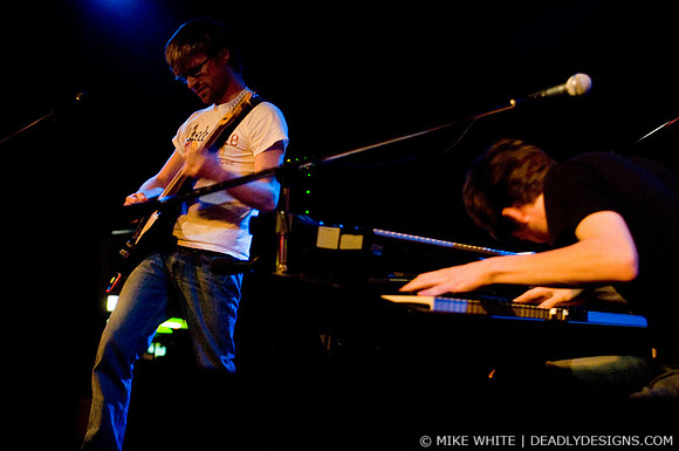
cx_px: 340
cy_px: 226
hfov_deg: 30.6
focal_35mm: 66
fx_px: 1243
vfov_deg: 20.6
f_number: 2.8
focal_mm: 44
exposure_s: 1/50
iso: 1250
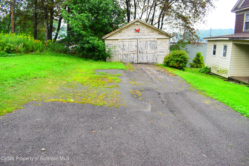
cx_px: 124
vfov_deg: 47.9
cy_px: 83
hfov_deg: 67.4
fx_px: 187
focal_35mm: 27
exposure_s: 1/160
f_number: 6.3
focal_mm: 18
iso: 400
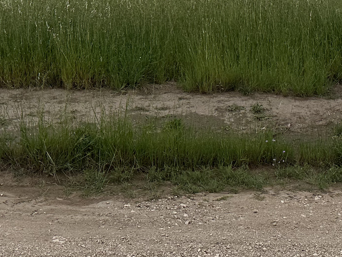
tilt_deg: +2.3
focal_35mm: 70
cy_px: -71
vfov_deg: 19.5
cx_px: 268
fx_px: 692
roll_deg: +1.2
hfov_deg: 27.3
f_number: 1.78
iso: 80
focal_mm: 6.86
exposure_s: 1/13699
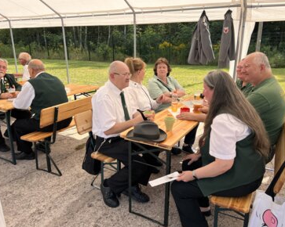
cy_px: 111
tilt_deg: -16.3
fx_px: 236
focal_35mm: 28
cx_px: 148
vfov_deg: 51.5
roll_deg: +1.4
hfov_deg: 62.2
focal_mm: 5.7
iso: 50
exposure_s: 1/1449
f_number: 1.5
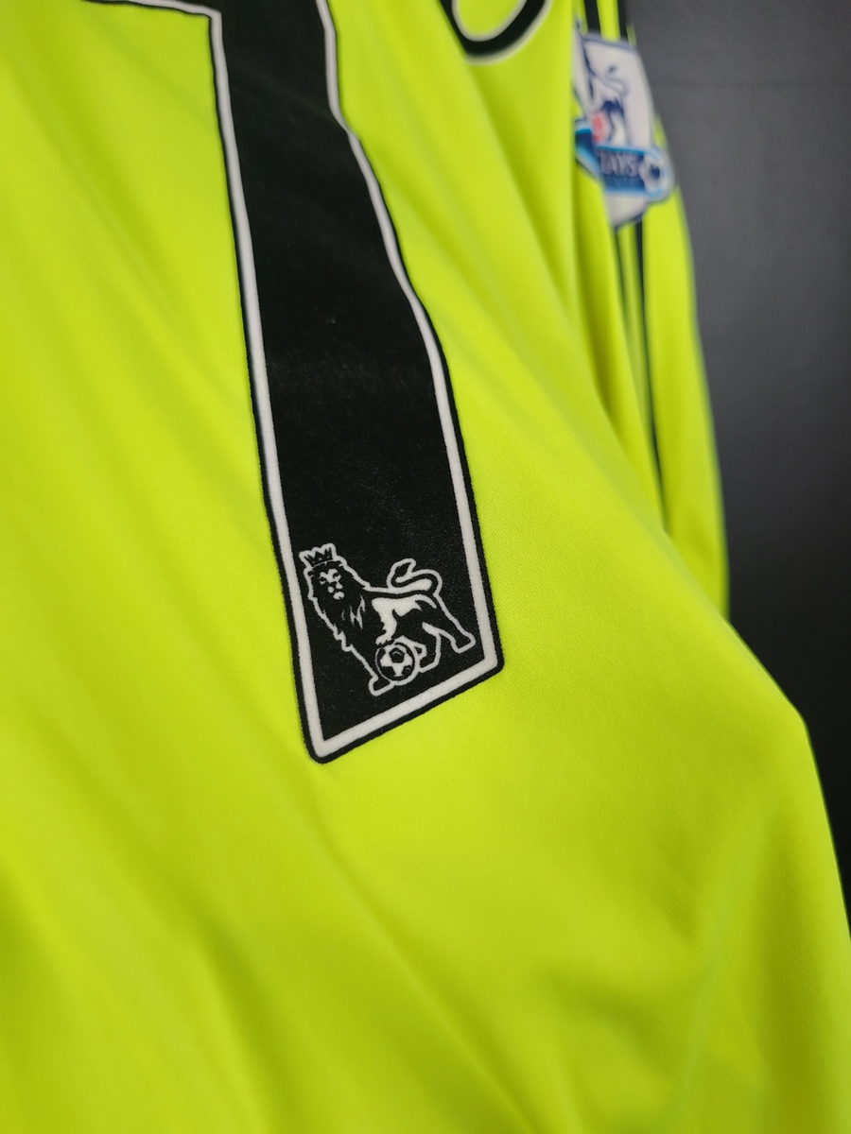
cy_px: 567
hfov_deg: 58.9
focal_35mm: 23
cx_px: 426
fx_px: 754
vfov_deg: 73.9
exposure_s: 1/200
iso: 400
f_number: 1.6
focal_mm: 6.57
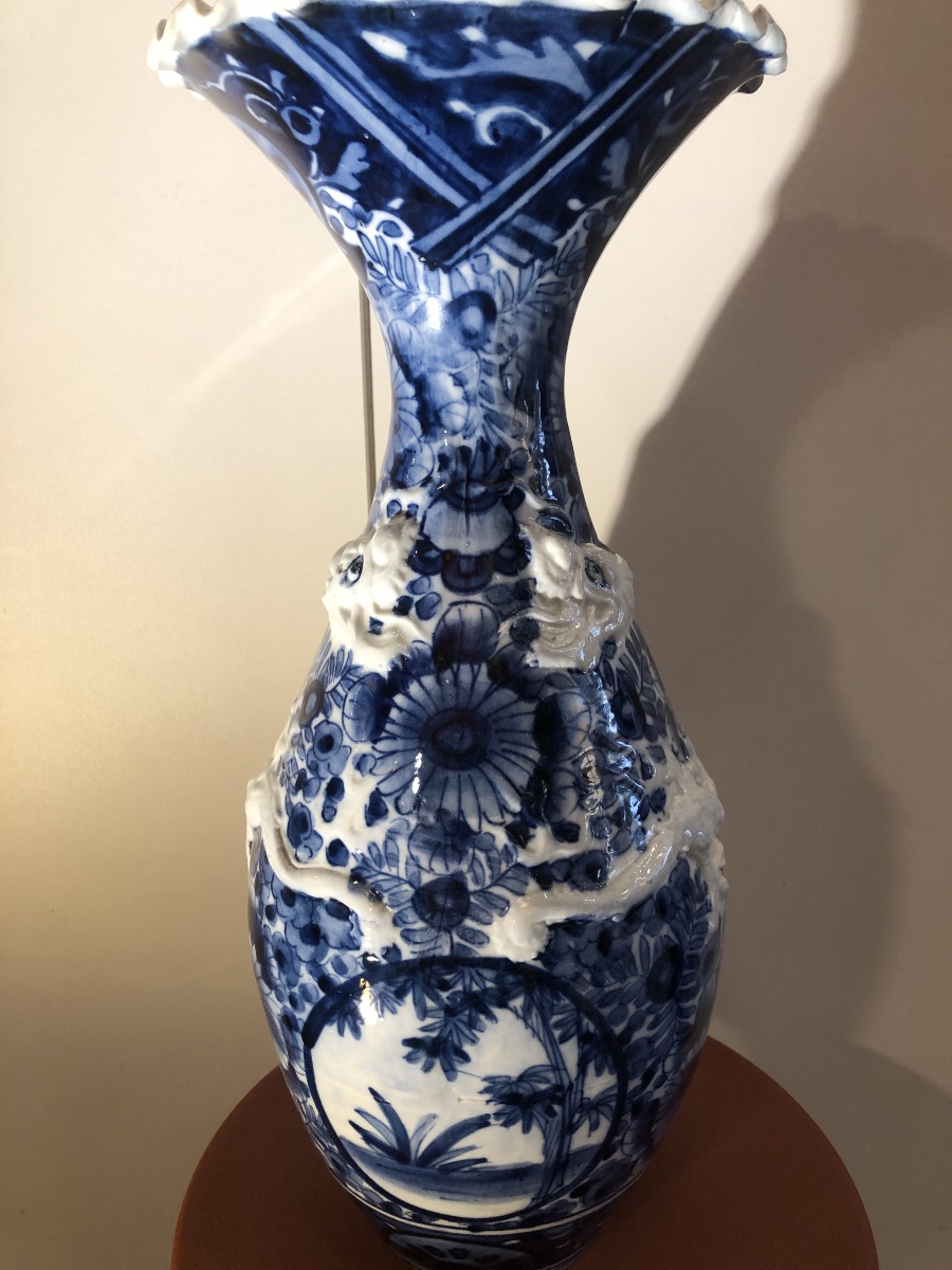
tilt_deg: -17.3
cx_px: 476
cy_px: 635
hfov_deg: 49.7
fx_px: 1027
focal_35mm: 28
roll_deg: +0.5
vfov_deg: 63.4
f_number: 1.8
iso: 32
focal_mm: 3.99
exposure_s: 1/33
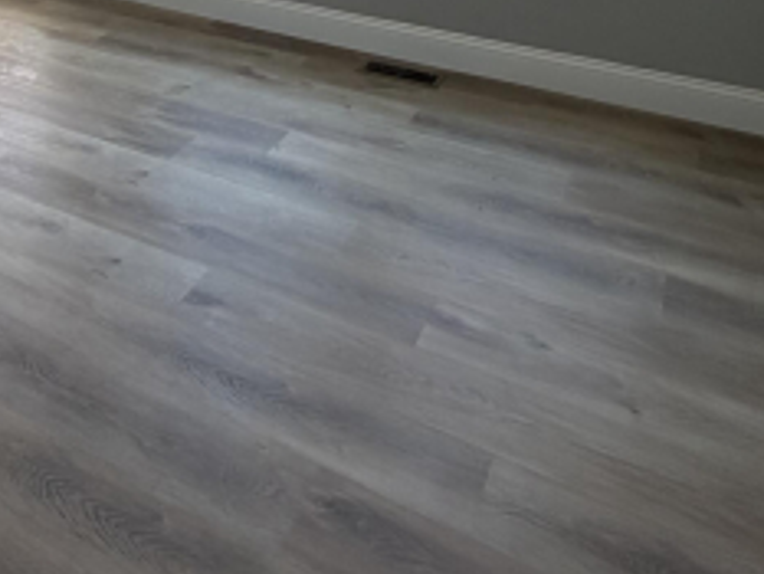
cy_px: -121
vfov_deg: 30.4
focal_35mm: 40
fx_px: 883
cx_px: 172
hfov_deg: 44.9
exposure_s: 1/120
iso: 64
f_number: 2.2
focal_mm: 2.22
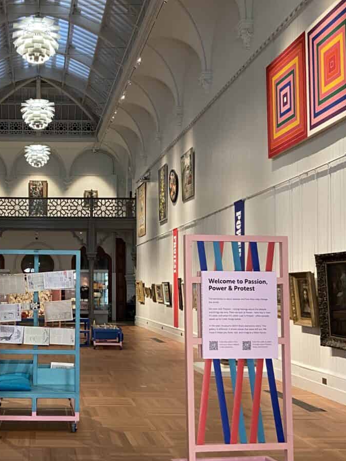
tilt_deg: +3.0
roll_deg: -0.2
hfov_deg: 30.4
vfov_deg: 41.2
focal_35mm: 46
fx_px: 613
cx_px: 46
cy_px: 261
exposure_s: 1/50
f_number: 1.8
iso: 400
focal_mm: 4.25
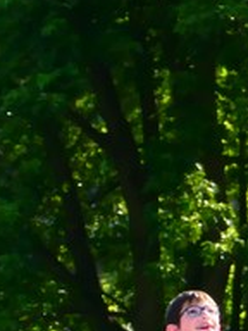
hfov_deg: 2.2
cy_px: 534
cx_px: 851
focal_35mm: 670
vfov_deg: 2.9
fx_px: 6400
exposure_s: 1/1600
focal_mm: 35.95
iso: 640
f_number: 3.8
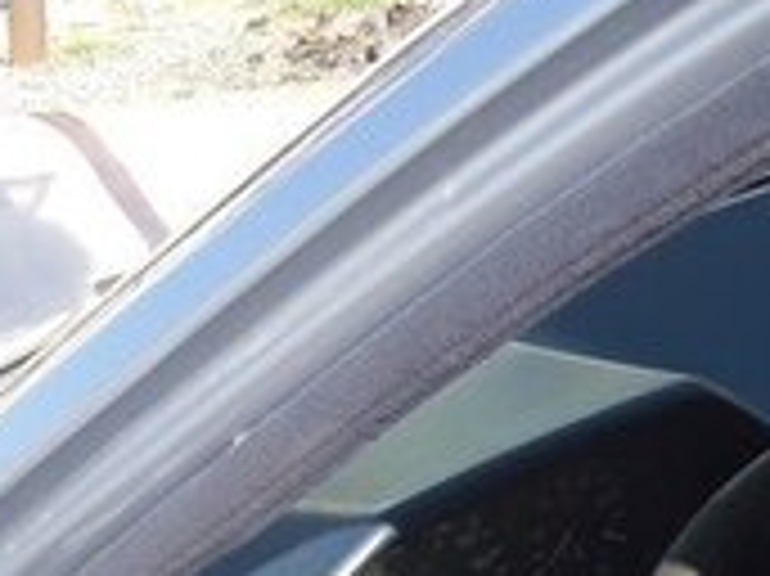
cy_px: 1015
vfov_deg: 12.6
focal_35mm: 108
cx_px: 275
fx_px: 2401
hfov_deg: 18.2
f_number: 1.9
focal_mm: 3.7
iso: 40
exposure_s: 1/468
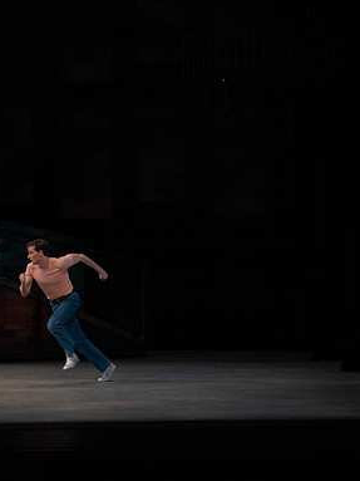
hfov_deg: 8.2
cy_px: 240
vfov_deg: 11.0
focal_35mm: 179
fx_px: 2483
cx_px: 357
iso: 3200
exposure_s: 1/400
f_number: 4.5
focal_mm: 123
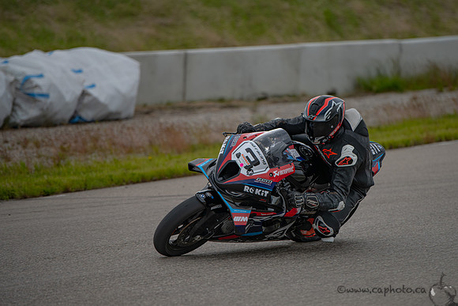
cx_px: 273
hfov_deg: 8.9
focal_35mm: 232
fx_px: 2958
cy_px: 153
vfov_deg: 5.9
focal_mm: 195
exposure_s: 1/1600
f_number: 2.8
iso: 110
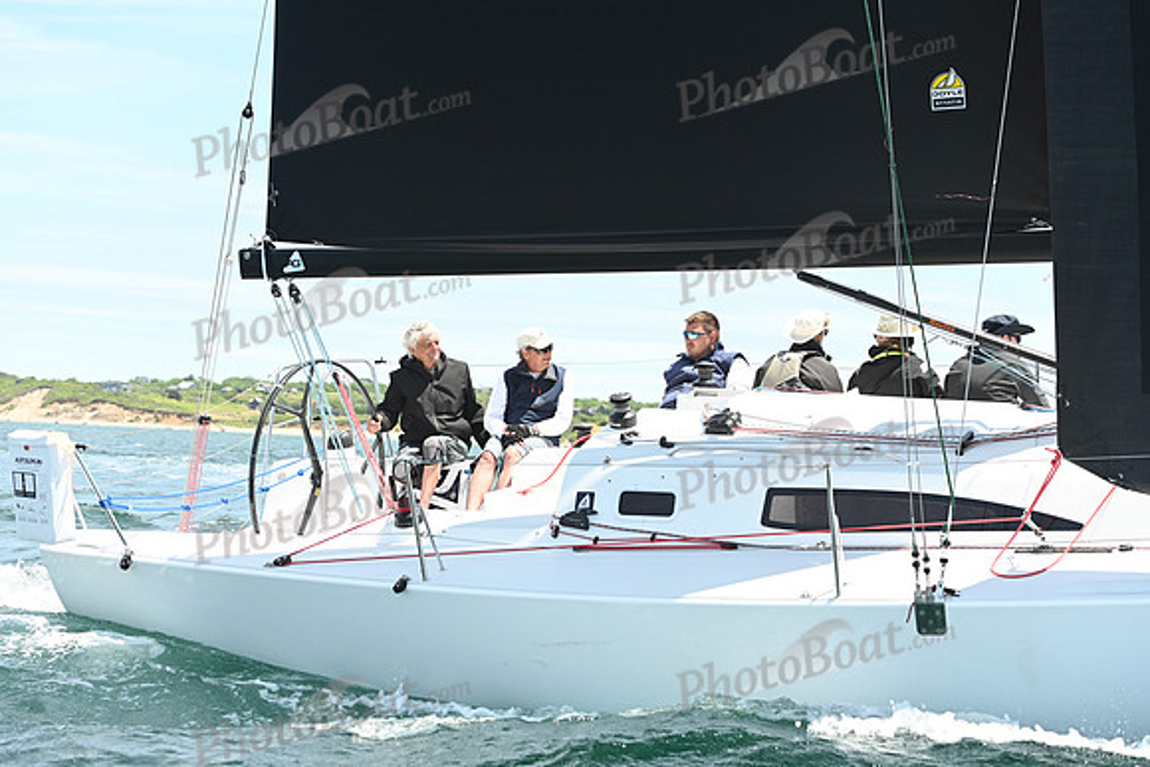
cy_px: 384
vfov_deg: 19.5
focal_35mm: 70
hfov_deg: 28.8
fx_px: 2237
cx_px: 575
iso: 320
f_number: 4.5
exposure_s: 1/1000
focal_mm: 70
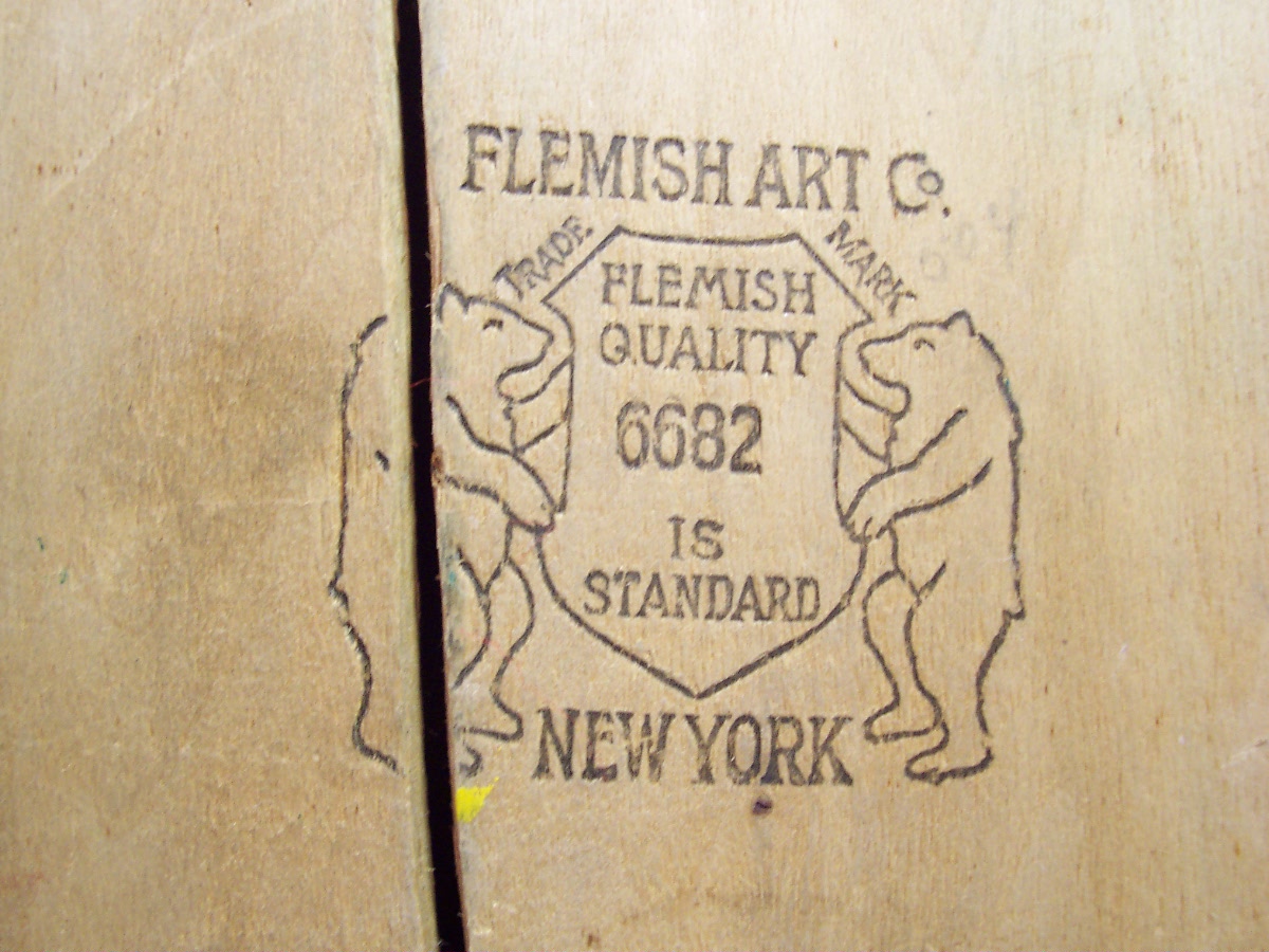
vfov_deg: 38.7
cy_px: 476
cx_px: 634
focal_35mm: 37
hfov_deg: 50.1
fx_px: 1356
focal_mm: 5.6
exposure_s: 1/30
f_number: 2.8
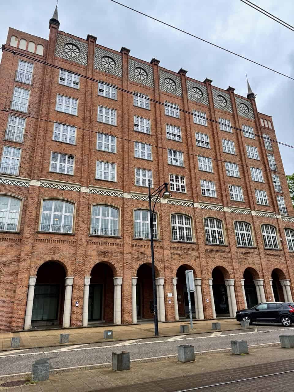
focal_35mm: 24
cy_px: 196
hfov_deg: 56.8
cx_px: 147
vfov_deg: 71.6
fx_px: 272
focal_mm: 6.8
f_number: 1.8
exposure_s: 1/715
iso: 100
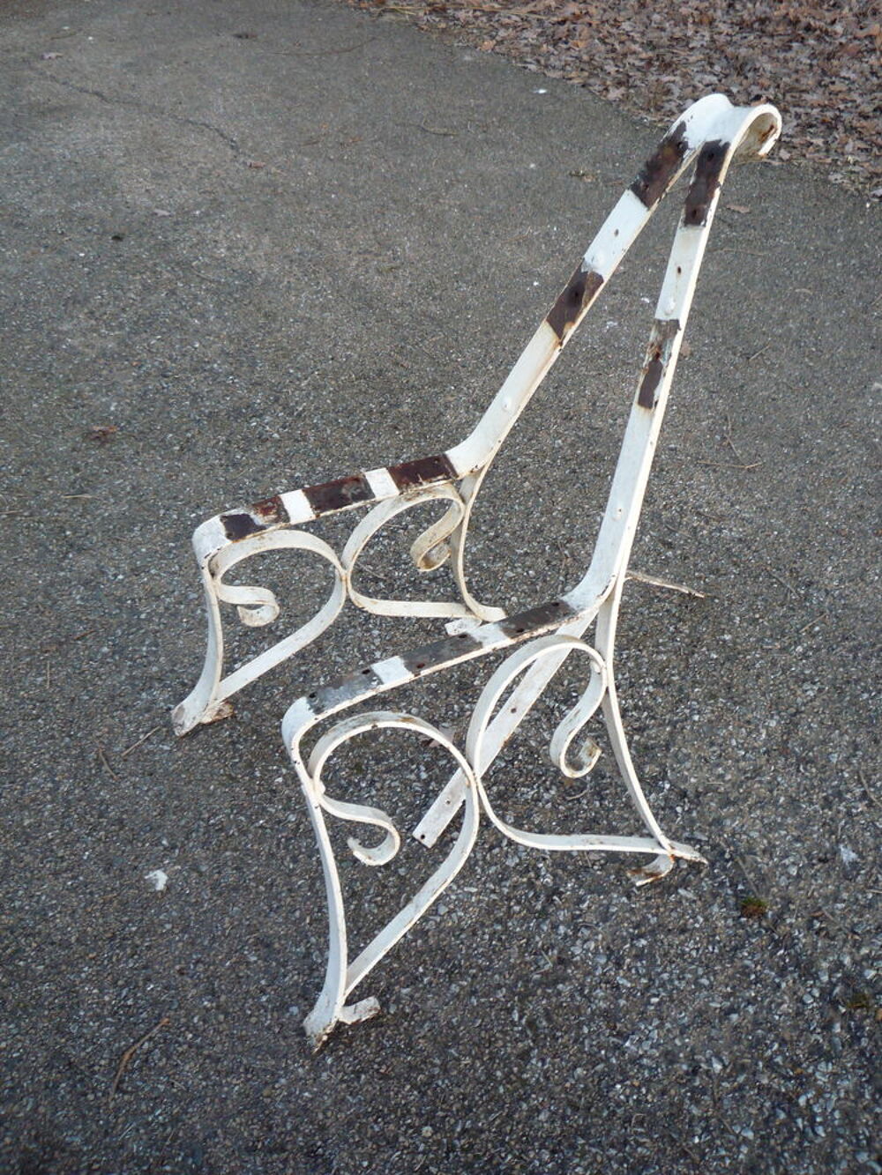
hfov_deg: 46.8
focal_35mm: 30
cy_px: 588
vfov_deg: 60.0
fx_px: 1019
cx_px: 441
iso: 160
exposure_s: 1/30
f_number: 3.3
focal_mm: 5.2
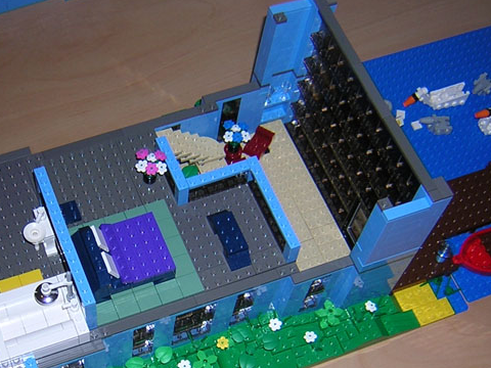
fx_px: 851
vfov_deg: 24.2
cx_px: 142
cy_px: 262
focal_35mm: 60
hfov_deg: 31.8
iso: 100
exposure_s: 1/60.1
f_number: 2.6
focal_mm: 4.7
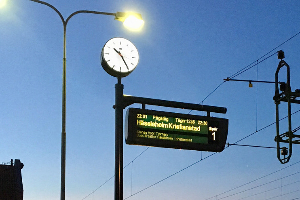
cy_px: 196
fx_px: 542
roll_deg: +1.2
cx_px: 210
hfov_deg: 30.6
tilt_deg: +8.0
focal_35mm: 65
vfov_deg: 20.3
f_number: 2.2
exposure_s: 1/17
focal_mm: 4.15
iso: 250
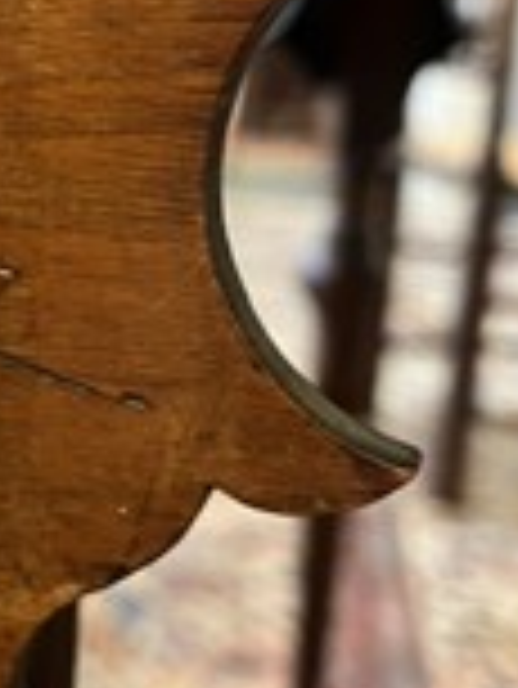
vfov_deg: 28.5
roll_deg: -1.9
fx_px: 1355
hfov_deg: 21.1
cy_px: 324
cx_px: 27
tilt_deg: -14.6
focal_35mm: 68
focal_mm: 5.1
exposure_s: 1/33
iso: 500
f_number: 1.6
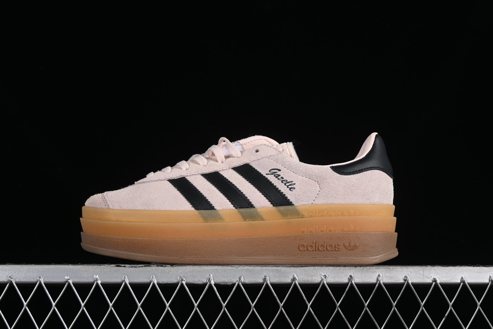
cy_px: 164
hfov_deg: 27.0
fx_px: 1027
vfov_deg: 18.2
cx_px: 246
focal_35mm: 75
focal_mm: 50
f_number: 8
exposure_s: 1/80
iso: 160
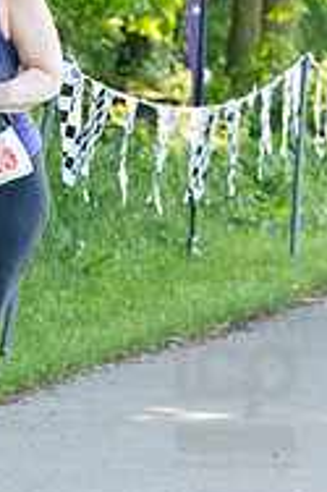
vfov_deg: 4.4
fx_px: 6360
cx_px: -51
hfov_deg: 2.9
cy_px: 115
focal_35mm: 466
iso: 4000
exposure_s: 1/1600
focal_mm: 130
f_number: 5.6
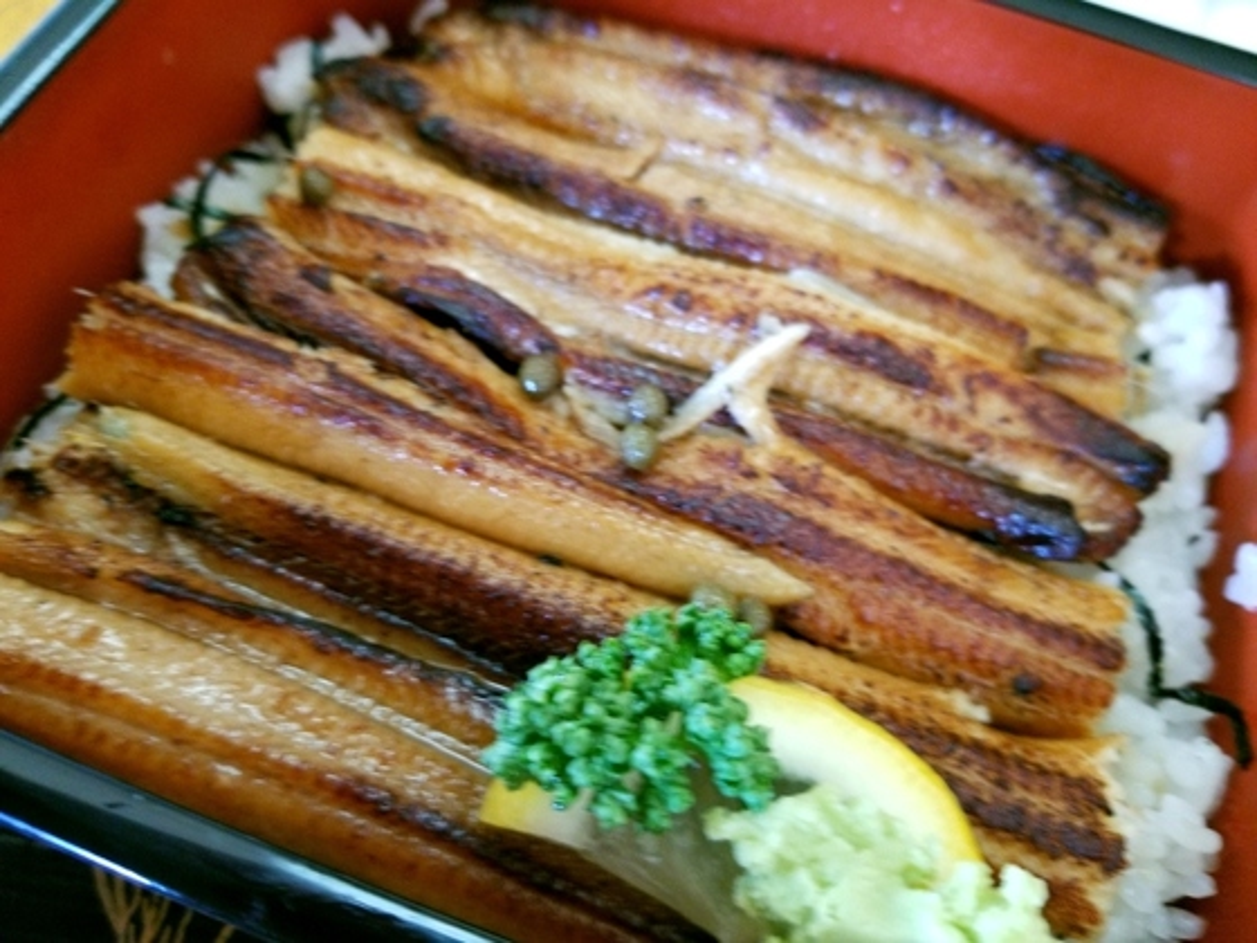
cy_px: 472
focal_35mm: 26
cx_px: 628
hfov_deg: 67.3
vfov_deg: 53.1
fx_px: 944
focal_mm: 4.3
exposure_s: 1/13
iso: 250
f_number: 1.7
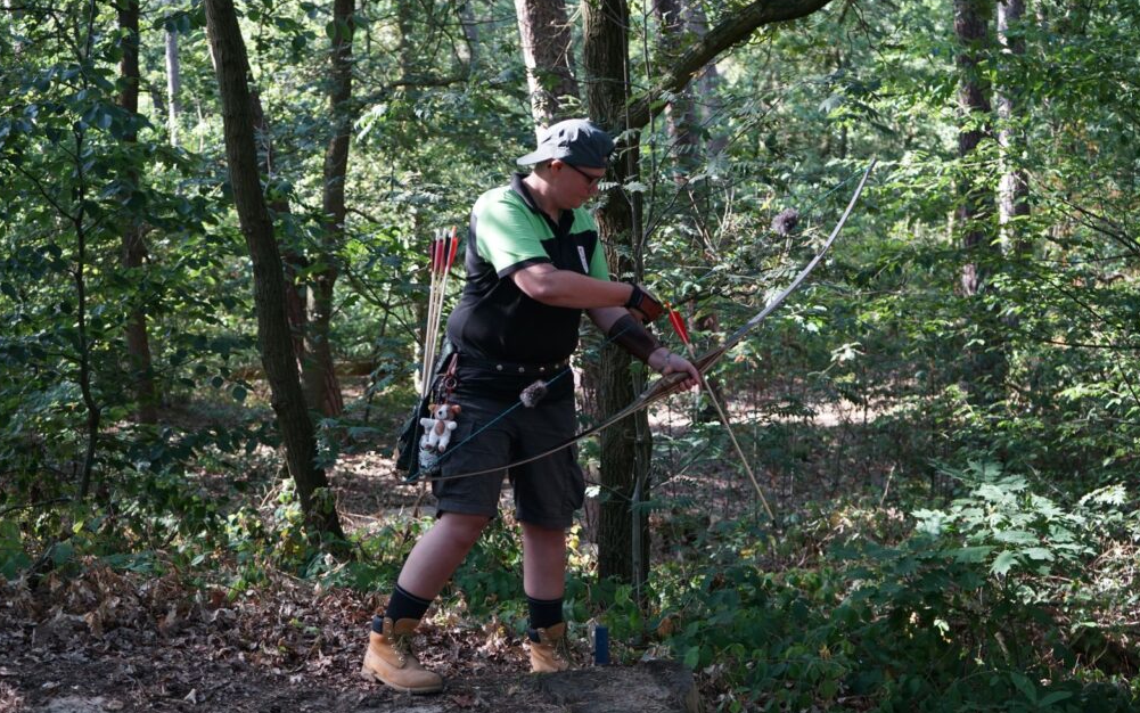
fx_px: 1523
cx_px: 571
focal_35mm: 49
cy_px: 379
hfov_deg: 41.0
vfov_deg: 26.3
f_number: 4.5
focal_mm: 47
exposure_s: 1/160
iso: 500
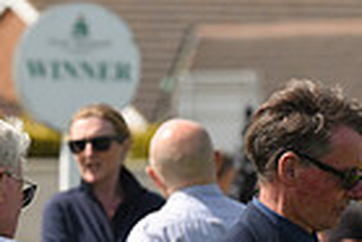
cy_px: 498
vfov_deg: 1.7
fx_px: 8385
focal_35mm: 833
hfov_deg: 2.5
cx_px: -227
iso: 400
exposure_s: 1/2000
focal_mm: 200
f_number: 5.6
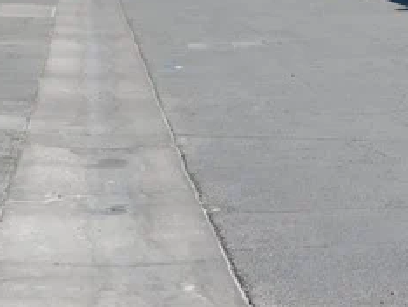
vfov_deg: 8.5
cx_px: 450
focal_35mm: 175
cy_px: 87
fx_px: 2065
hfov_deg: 11.1
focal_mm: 7.1
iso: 125
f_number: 3.6
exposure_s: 1/1000
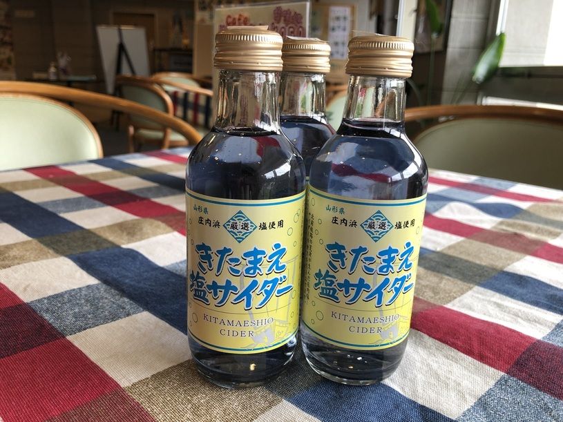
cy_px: 211
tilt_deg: -14.6
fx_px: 455
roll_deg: -1.5
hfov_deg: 63.5
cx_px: 282
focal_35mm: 28
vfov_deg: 49.7
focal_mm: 3.99
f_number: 1.8
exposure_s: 1/100
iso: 25
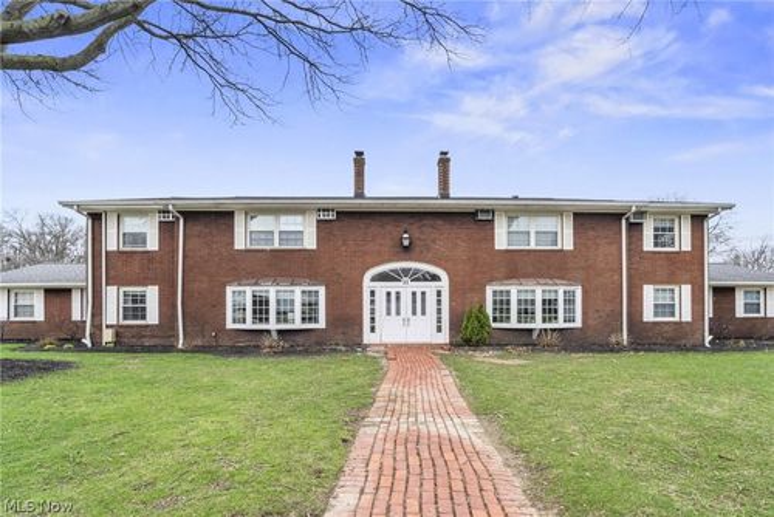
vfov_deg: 73.8
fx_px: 344
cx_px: 387
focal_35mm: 16
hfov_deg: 96.7
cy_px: 258
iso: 400
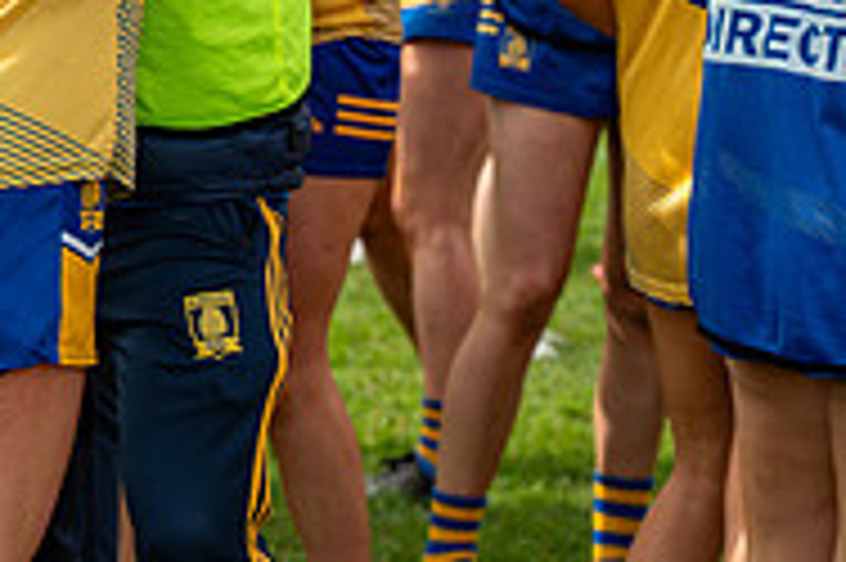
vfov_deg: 6.3
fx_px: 5071
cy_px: -223
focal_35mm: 216
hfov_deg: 9.5
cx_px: -45
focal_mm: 70
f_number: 4
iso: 100
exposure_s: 1/800
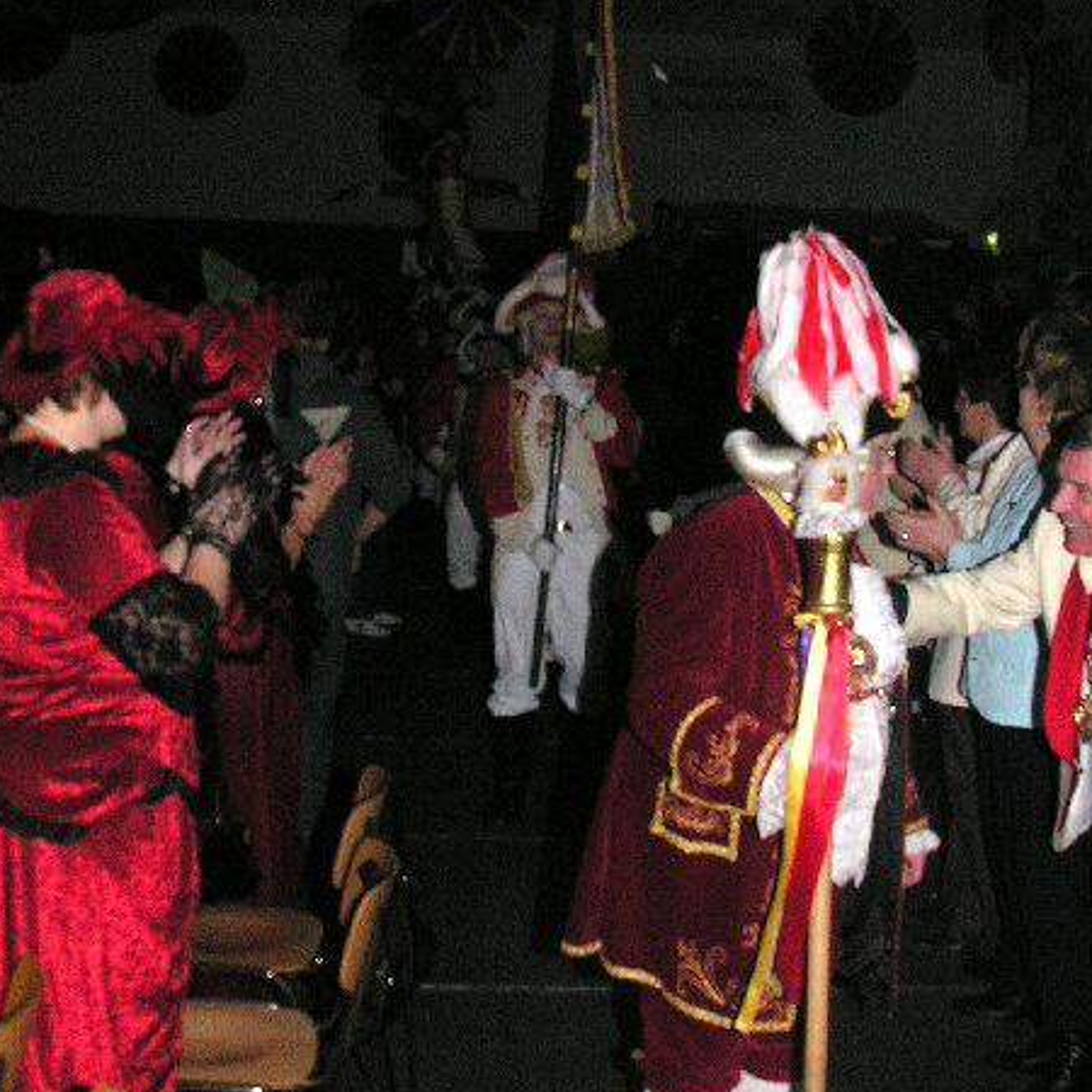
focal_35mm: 55
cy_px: 342
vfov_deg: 30.8
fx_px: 1963
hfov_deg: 31.1
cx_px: 483
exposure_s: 1/60.1
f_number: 4
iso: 200
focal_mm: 8.9
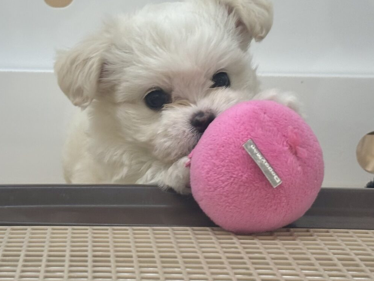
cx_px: 183
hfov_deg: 30.7
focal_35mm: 63
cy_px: 115
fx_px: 681
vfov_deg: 23.3
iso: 40
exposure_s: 1/100
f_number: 1.6
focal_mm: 5.96
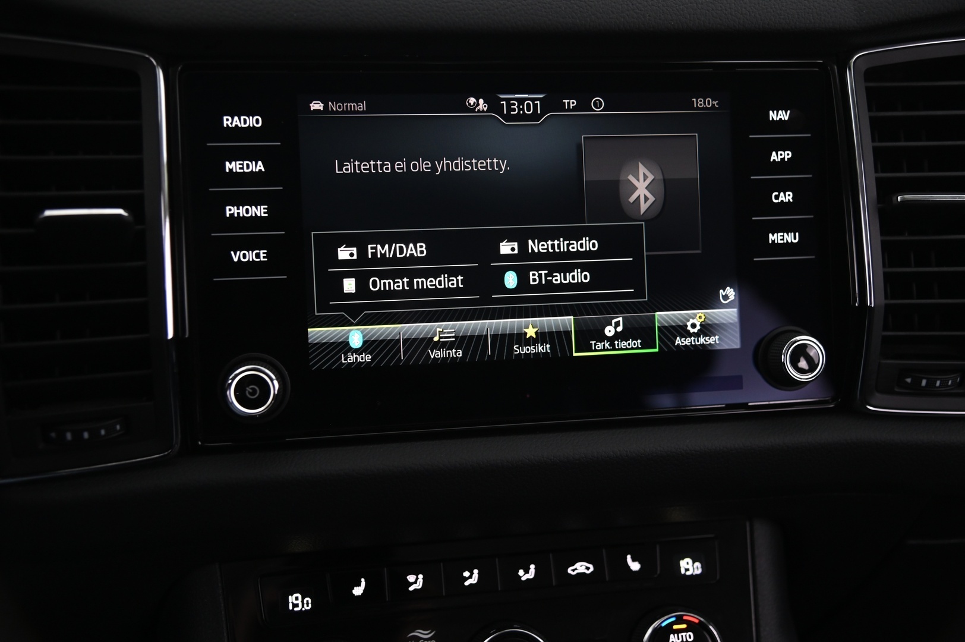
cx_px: 482
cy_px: 321
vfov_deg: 33.3
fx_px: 1071
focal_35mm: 40
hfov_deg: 48.5
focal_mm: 40
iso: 2000
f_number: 4
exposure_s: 1/25
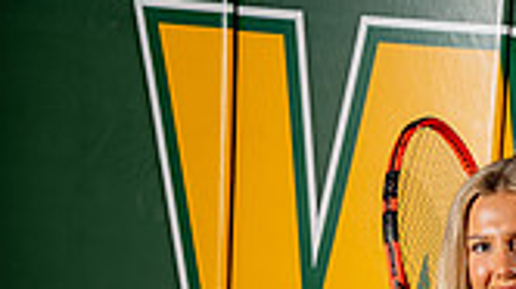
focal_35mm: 156
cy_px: 659
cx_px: 429
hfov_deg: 13.7
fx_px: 2132
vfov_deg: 7.3
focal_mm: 55
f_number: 6.3
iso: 100
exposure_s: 1/250
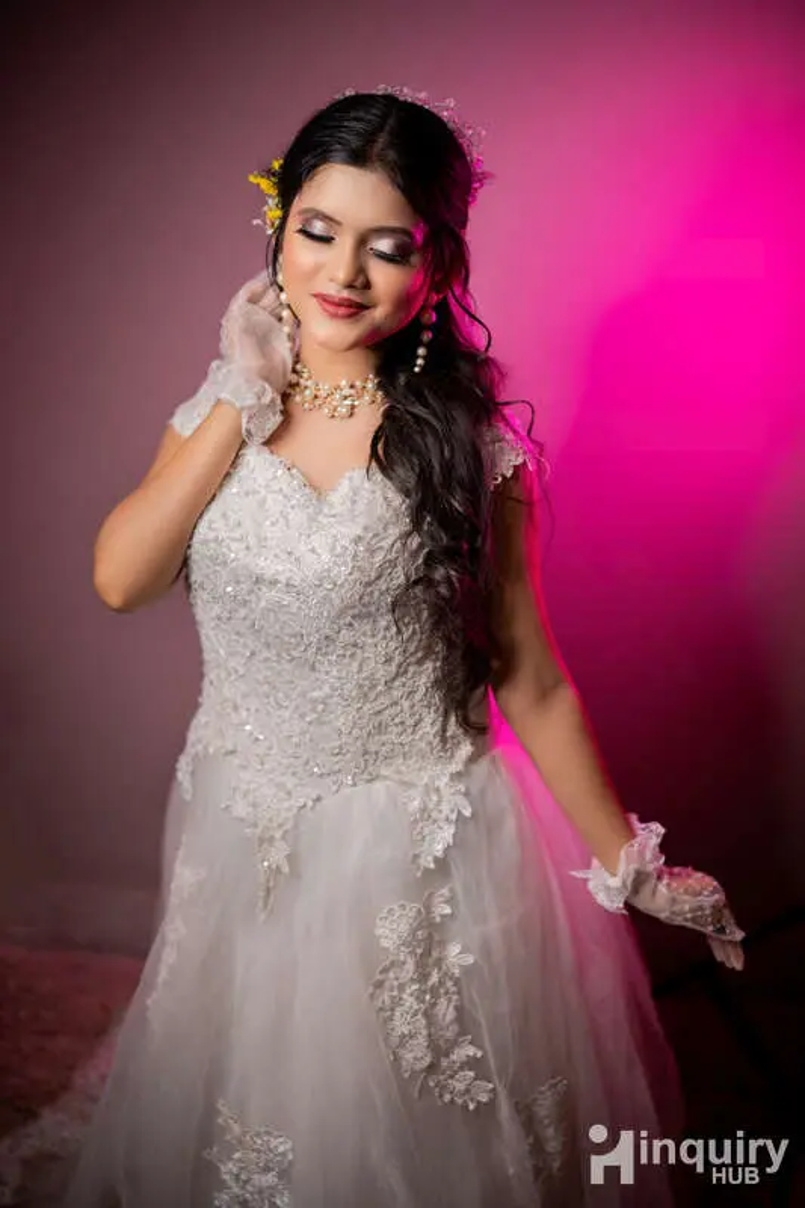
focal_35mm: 35
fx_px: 1174
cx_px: 402
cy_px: 604
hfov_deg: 37.8
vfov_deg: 54.4
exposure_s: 1/160
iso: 80
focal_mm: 35
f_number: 1.4
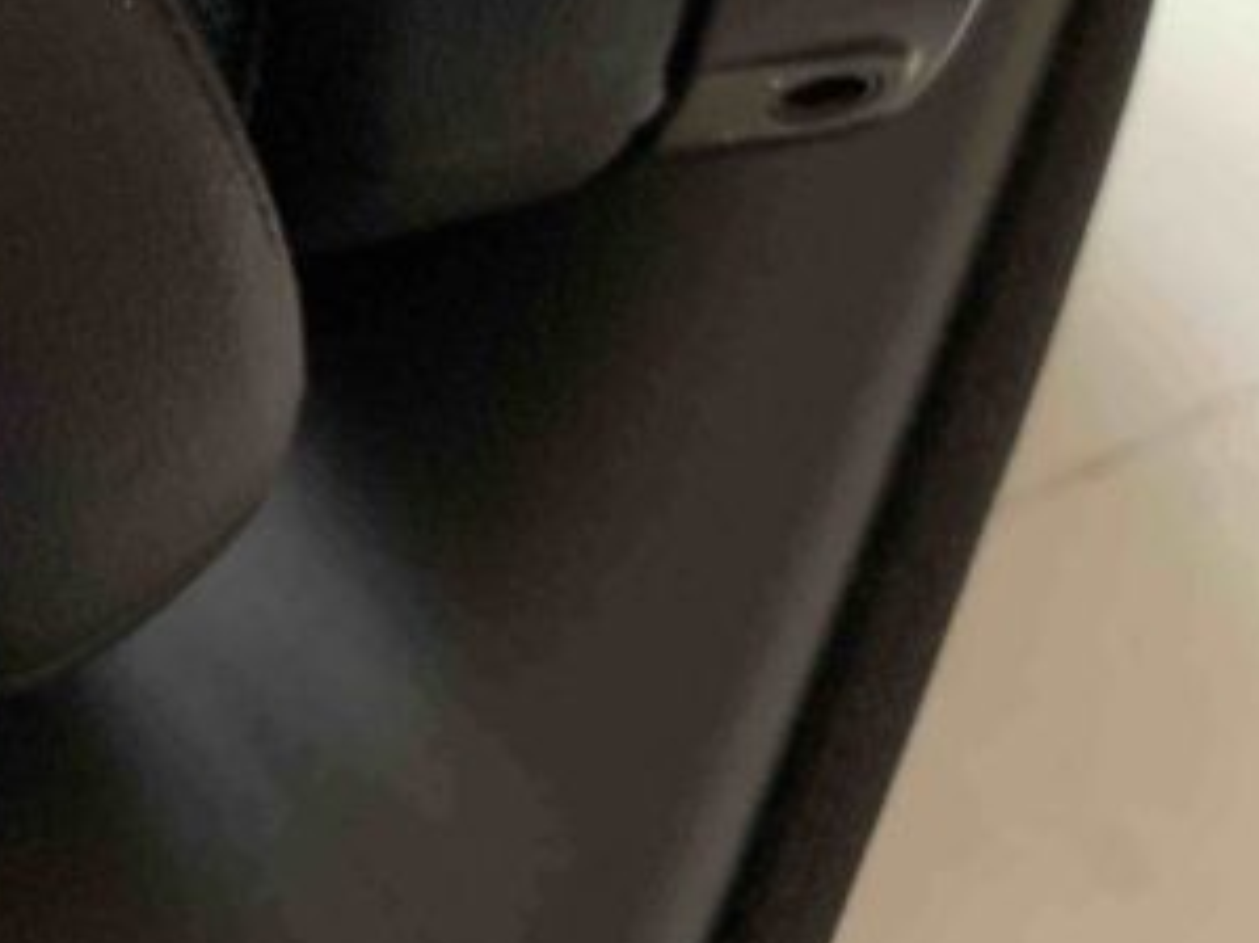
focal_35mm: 89
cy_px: -105
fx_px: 3236
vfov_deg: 16.1
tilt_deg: -55.1
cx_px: -670
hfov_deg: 19.1
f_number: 1.8
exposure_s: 1/60
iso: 125
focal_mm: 4.25
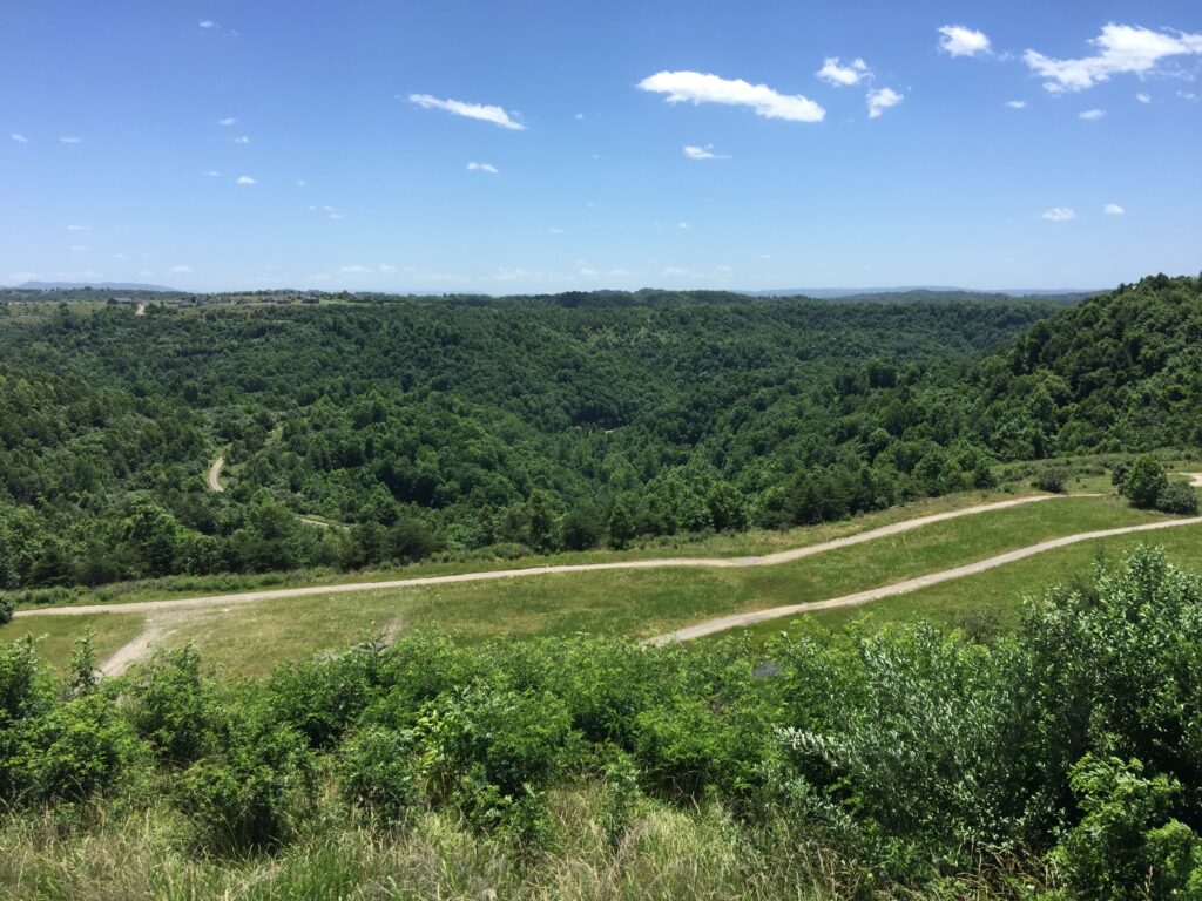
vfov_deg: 48.2
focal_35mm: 29
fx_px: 1007
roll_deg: -0.2
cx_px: 601
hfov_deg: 61.7
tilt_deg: -8.1
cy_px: 450
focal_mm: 4.15
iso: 32
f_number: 2.2
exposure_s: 1/1464
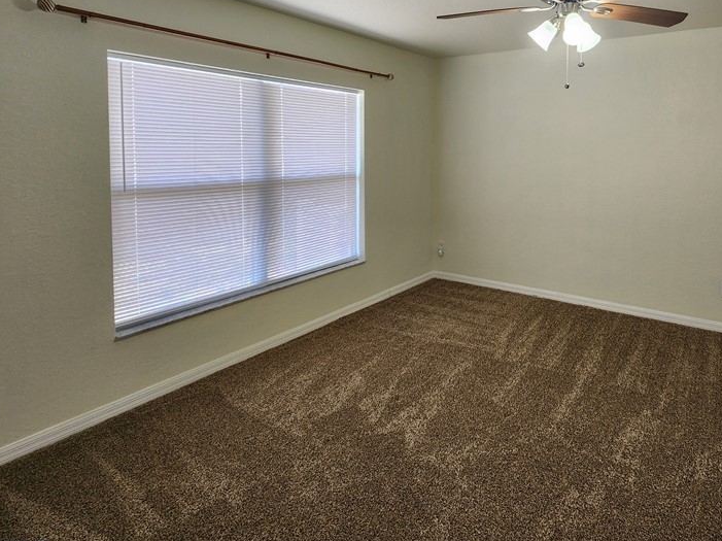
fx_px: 396
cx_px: 478
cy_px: 171
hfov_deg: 82.0
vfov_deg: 66.4
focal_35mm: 19
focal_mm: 2.2
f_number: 2.2
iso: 125
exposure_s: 1/60
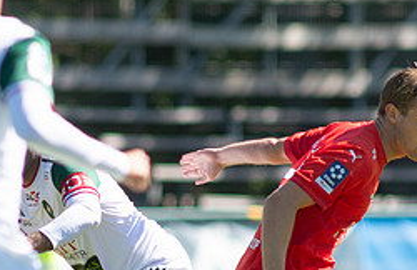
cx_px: 59
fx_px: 17294
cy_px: 281
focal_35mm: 1506
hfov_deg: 1.4
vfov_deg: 0.9
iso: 220
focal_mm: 300
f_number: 3.2
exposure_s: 1/3200
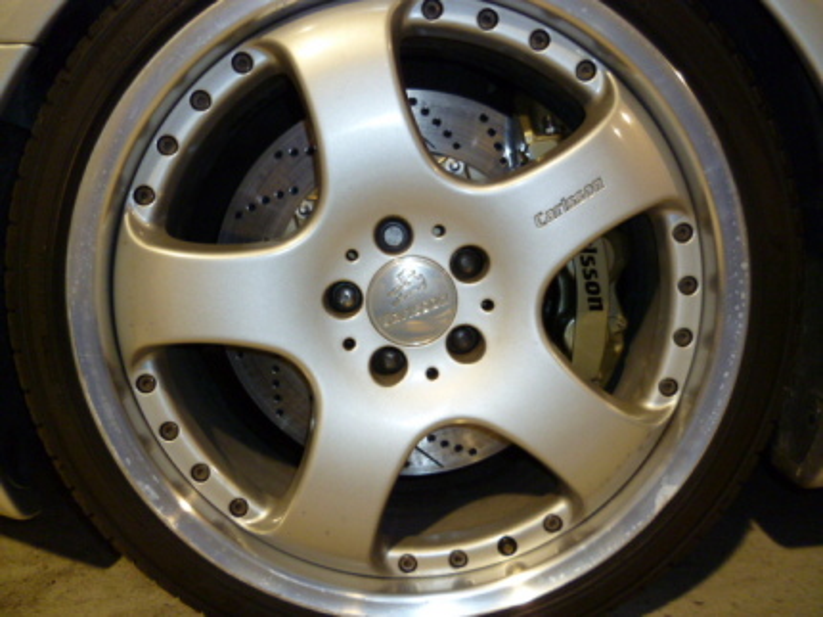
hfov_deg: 63.5
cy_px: 308
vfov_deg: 49.7
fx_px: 665
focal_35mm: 28
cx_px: 412
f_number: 2.8
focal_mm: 5
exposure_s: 1/30
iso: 320
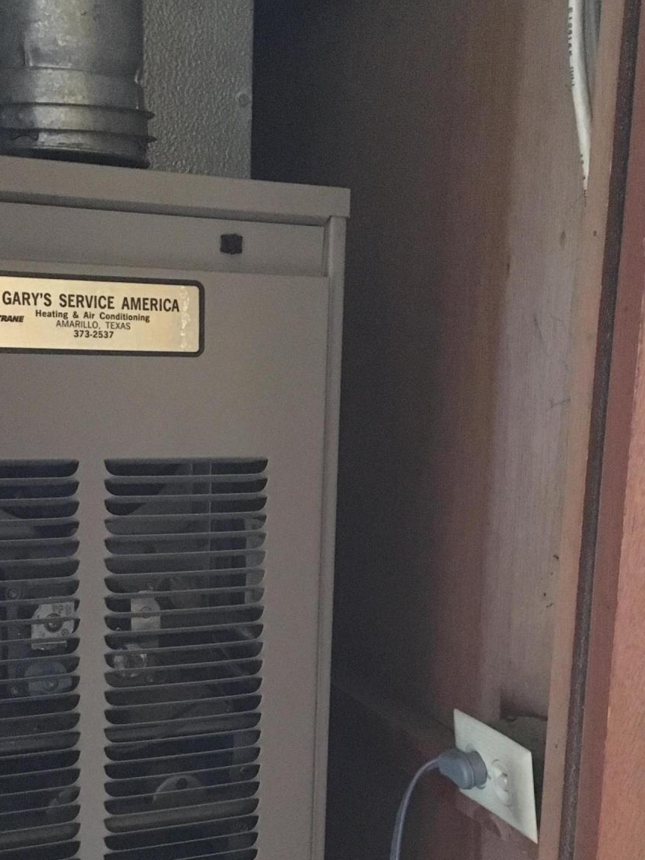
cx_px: 340
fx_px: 1267
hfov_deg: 28.6
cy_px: 603
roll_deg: -1.4
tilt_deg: -12.9
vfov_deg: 36.9
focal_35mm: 51
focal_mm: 4.15
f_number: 2.2
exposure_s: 1/15
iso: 1000
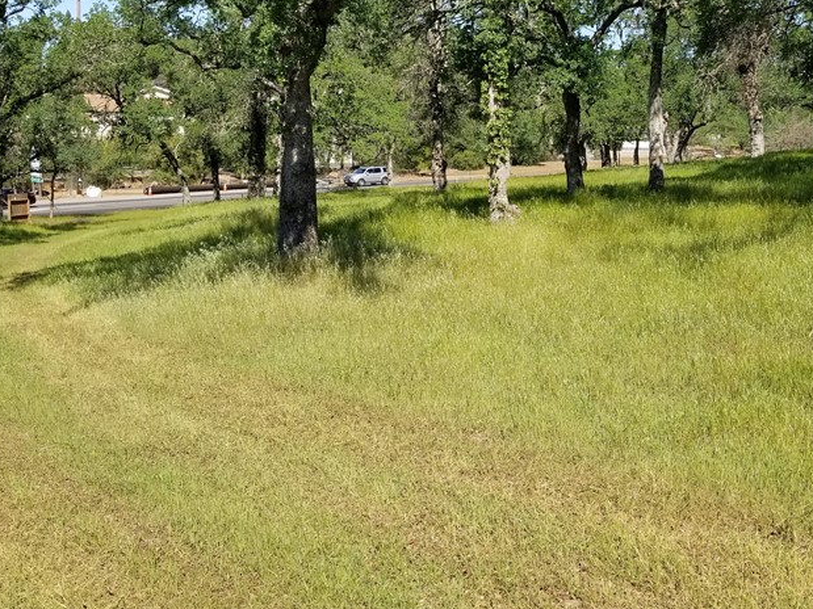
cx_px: 491
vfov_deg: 33.2
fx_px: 1010
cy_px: 182
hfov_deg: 43.6
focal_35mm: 43
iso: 50
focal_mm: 4.25
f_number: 1.7
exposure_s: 1/1664
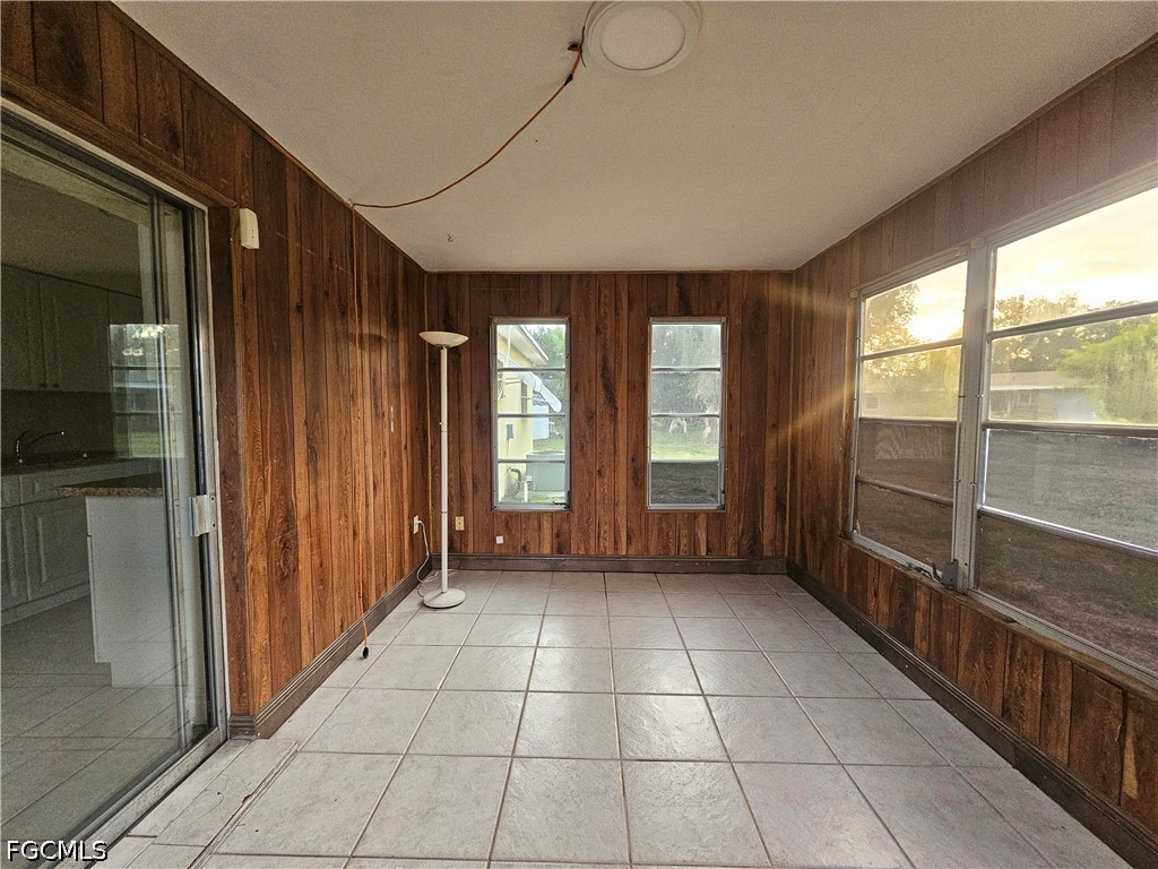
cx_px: 579
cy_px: 434
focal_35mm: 13
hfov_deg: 106.2
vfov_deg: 89.9
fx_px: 435
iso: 500
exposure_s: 1/77.4
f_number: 2.2
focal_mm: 2.2
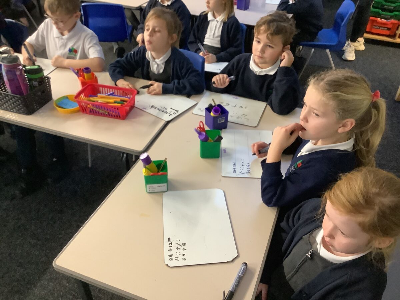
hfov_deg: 58.4
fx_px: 358
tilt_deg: -39.1
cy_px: 150
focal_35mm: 31
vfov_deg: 45.4
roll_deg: -1.5
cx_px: 200
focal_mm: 3.3
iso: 400
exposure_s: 1/40
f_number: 2.4
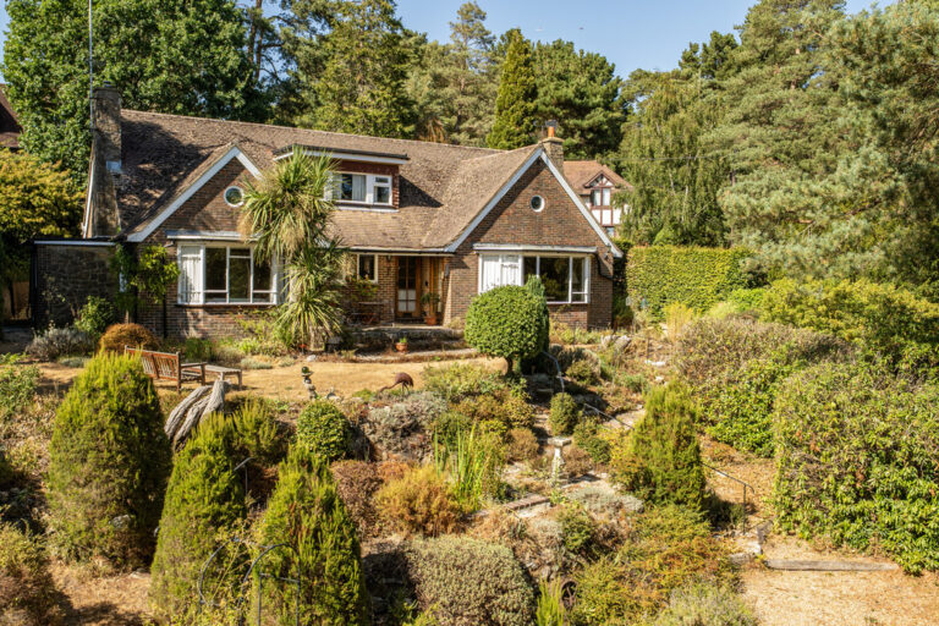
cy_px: 313
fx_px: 809
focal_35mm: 31
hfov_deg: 60.3
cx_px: 470
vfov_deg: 42.3
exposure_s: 1/320
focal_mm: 21
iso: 400
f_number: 8
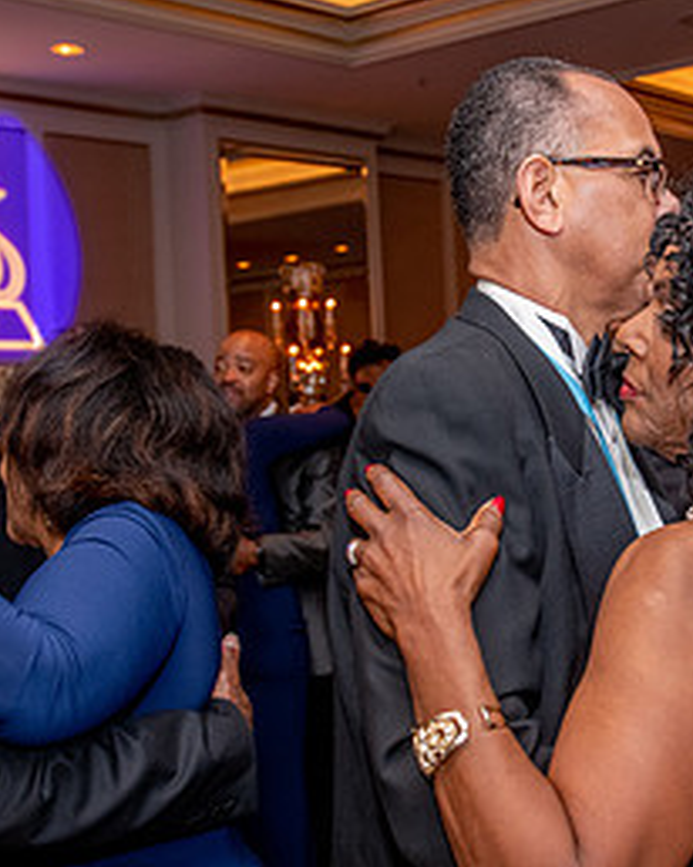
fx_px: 1463
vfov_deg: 33.0
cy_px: 391
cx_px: 565
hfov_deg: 26.1
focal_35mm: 57
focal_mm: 27
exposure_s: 1/50
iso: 1000
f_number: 4
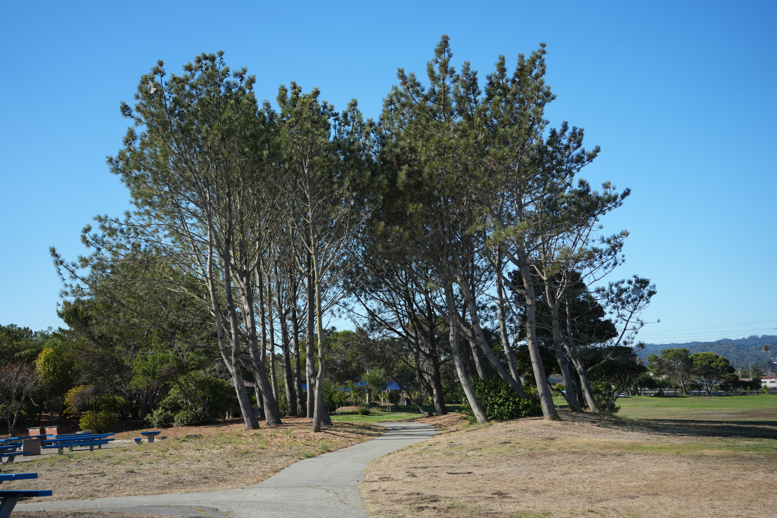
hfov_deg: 39.6
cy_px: 259
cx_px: 388
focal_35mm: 50
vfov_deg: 27.0
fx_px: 1079
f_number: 4.5
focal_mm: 50
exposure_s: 1/2000
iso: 400
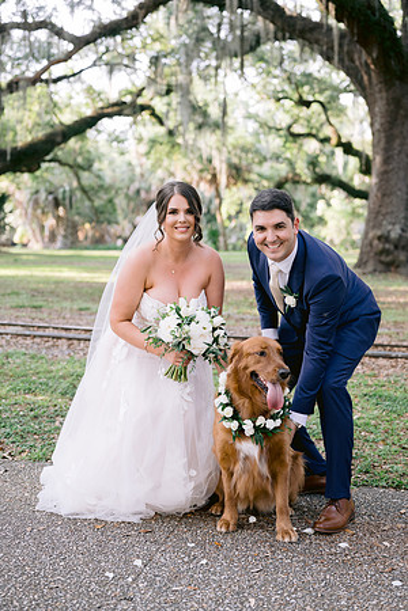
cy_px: 306
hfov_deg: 27.0
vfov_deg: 39.6
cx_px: 204
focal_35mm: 50
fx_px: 850
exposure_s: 1/320
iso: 400
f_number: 2.8
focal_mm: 50
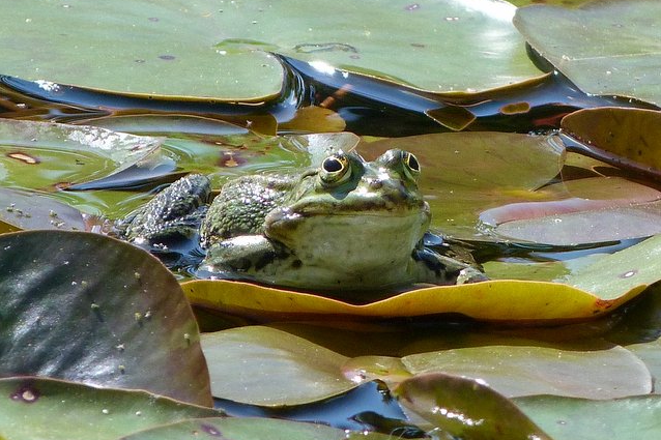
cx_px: 330
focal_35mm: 836
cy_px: 218
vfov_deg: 1.6
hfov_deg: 2.5
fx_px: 15345
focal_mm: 108
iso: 200
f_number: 5.6
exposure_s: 1/400
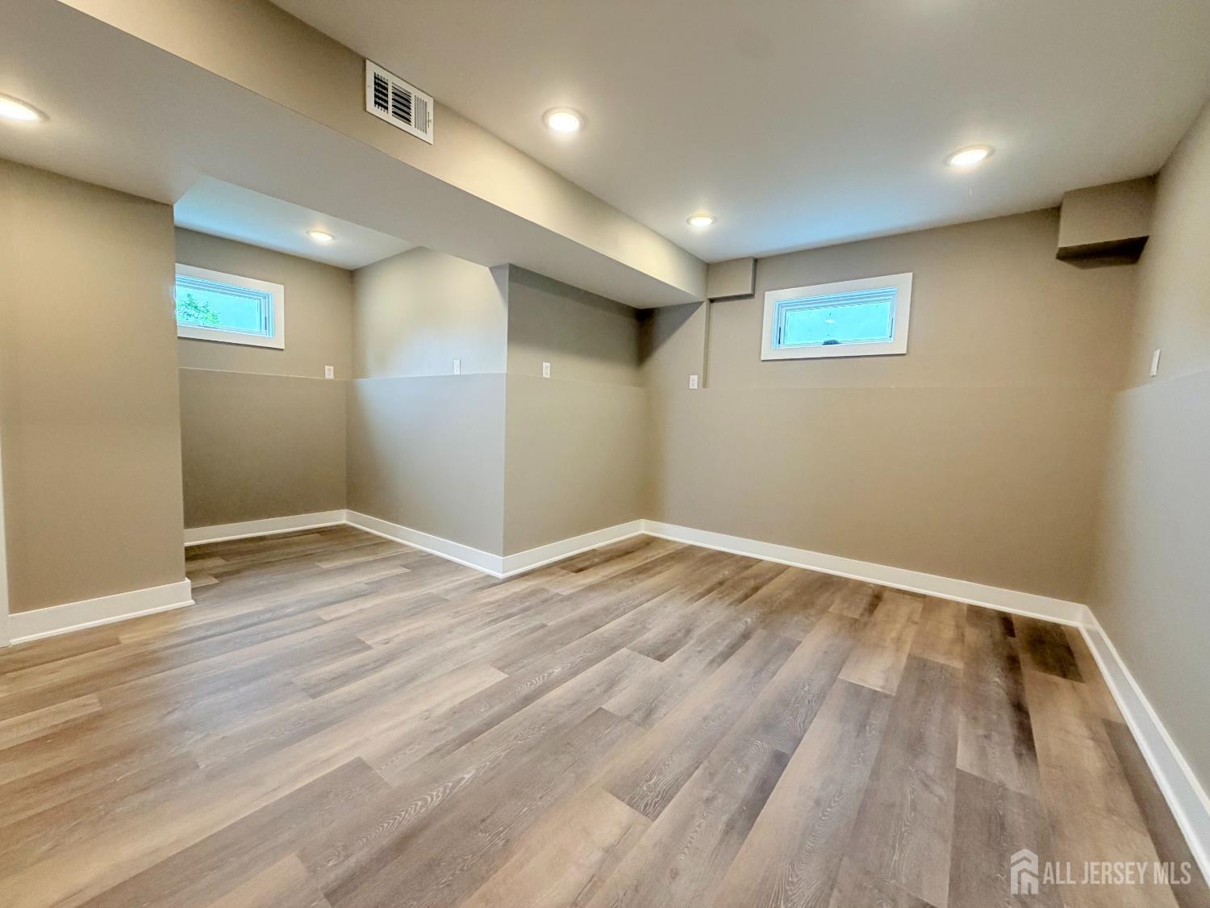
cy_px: 454
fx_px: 489
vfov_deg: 85.7
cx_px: 605
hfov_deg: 102.1
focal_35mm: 14
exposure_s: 1/120
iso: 250
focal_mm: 2.22
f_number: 2.2
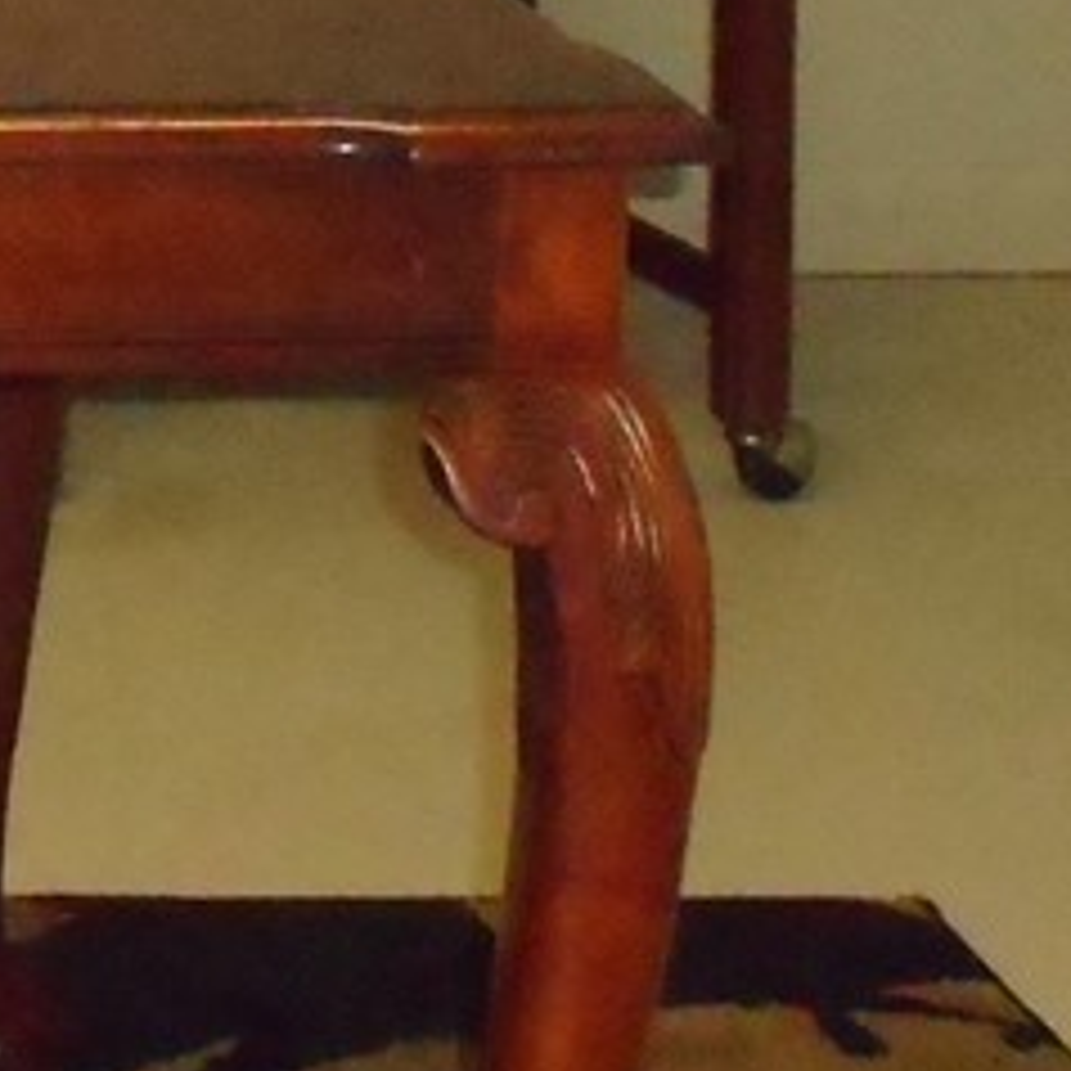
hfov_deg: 7.5
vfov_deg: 7.7
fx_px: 7841
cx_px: -945
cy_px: -486
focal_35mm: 224
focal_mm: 10.5
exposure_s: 1/60
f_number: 5.1
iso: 1600
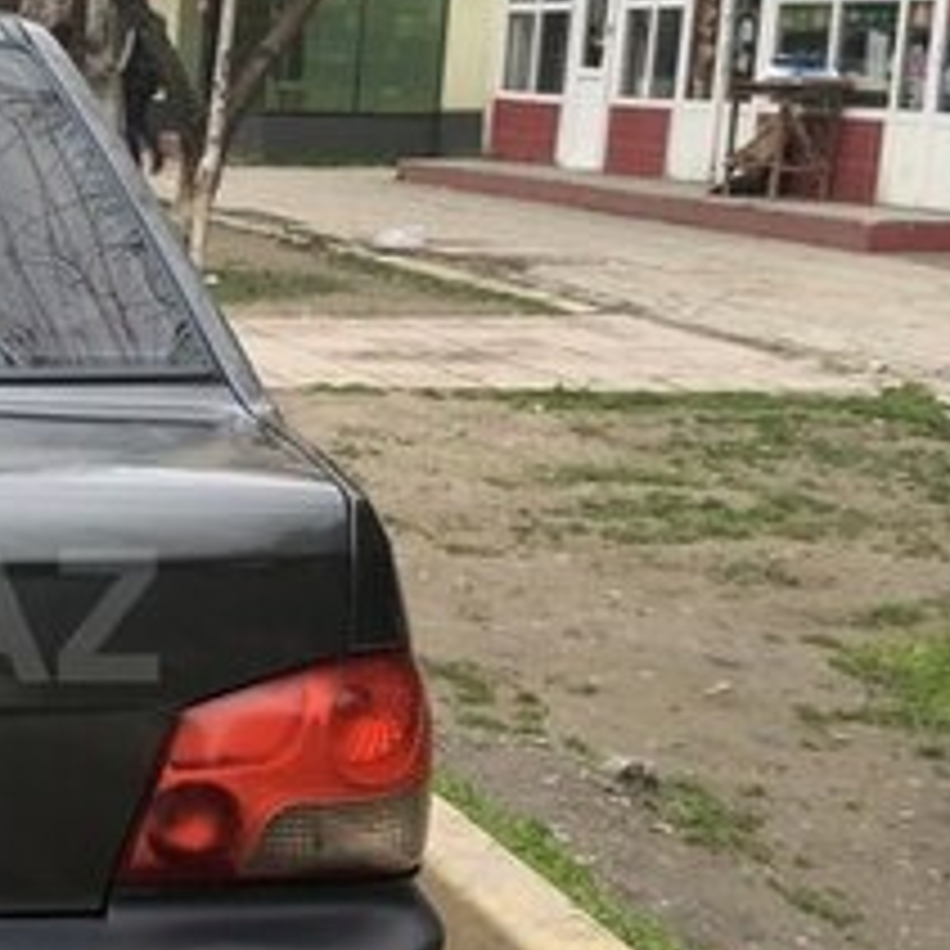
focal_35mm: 80
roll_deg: -1.1
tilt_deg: -12.6
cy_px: 615
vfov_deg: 21.6
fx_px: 2484
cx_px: -302
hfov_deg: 19.8
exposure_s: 1/50
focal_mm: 4.15
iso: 25
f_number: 2.2
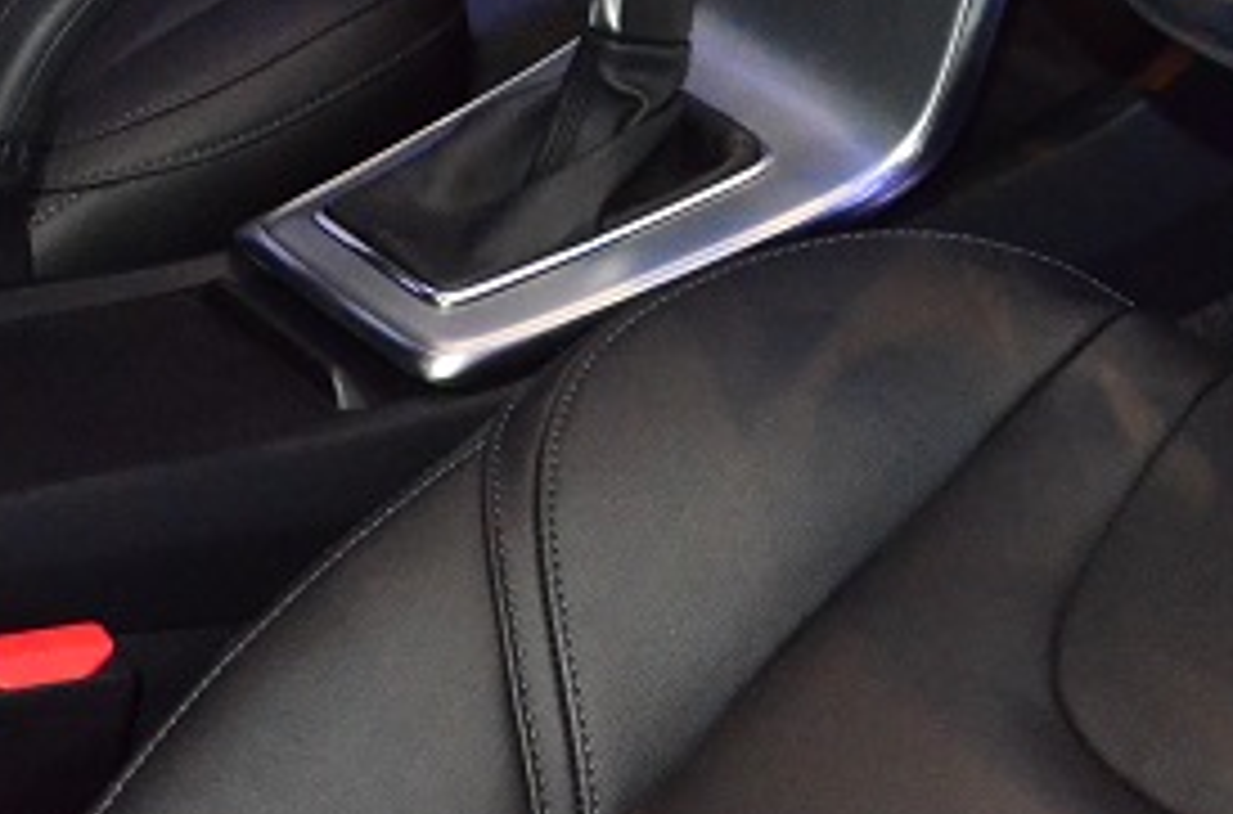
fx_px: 3586
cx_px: 1462
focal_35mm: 105
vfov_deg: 12.5
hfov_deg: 18.5
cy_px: -304
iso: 6400
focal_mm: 24
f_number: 8
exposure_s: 1/60
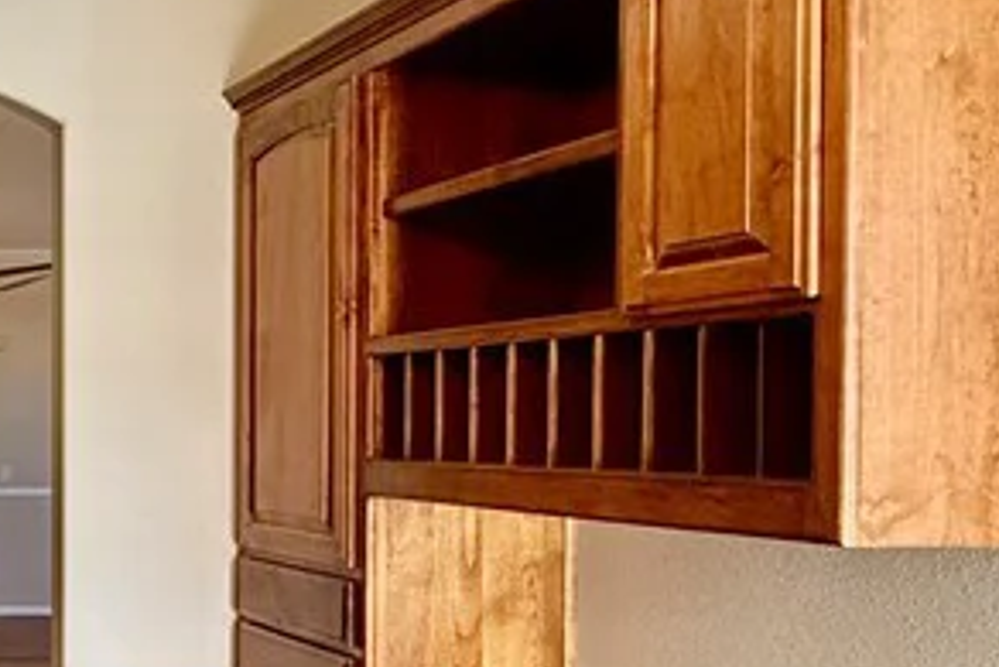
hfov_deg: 29.2
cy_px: 441
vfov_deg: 26.4
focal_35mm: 51
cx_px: -380
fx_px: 1416
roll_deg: +0.3
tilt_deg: -0.2
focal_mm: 2.22
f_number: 2.2
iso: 250
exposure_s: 1/60
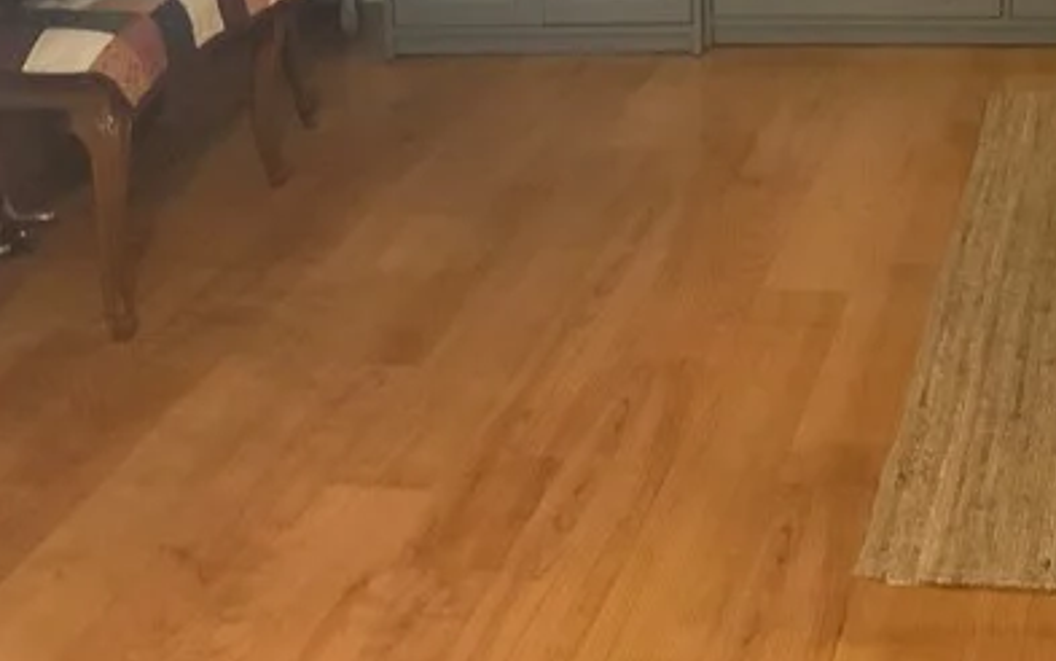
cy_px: -250
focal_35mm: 80
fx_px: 2303
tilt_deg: -11.6
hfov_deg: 24.6
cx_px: 1064
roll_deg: -2.4
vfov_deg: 15.4
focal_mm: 3
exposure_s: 1/40
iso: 200
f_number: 1.8
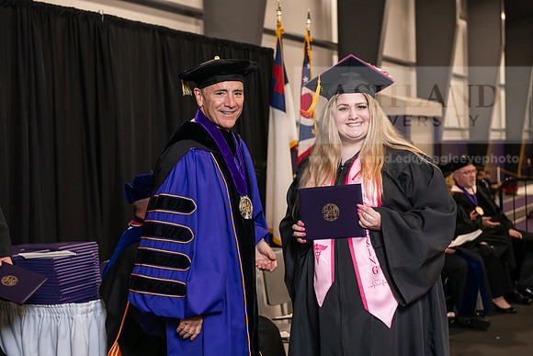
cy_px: 178
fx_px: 977
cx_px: 266
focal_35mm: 66
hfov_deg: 30.5
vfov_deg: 20.6
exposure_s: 1/125
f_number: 5
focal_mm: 66
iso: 1600
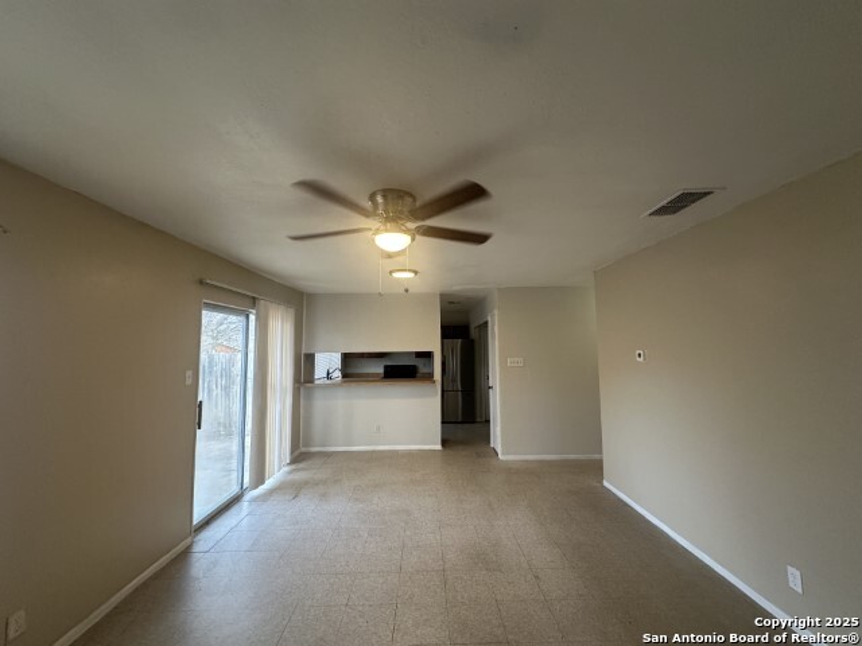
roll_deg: +0.1
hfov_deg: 102.1
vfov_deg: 85.7
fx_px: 349
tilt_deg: +6.6
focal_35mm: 14
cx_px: 431
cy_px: 323
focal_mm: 2.22
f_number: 2.2
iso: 250
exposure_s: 1/120
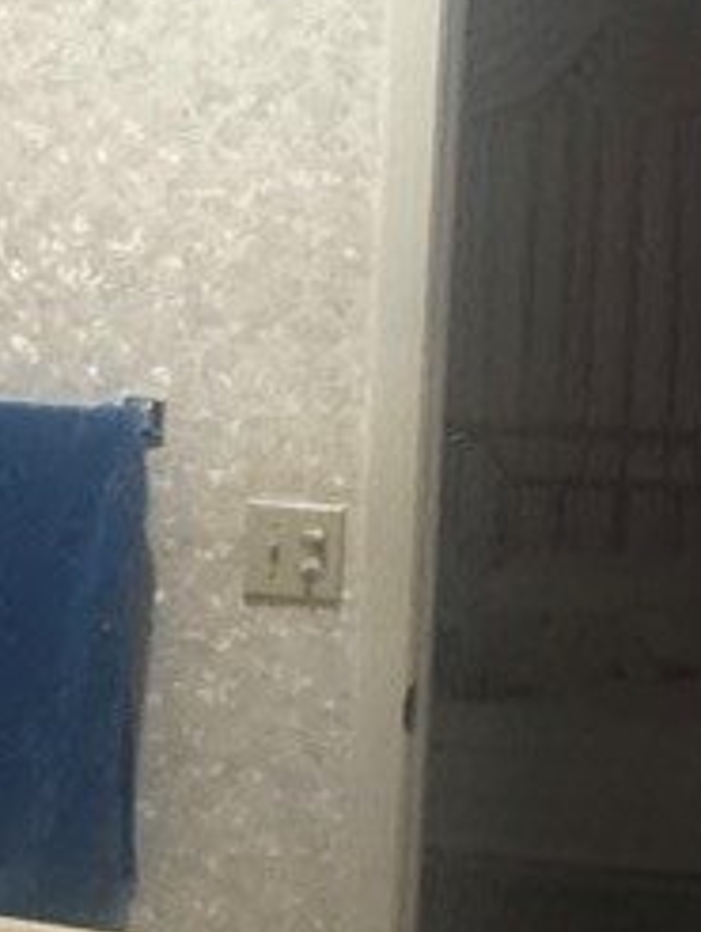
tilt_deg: -4.9
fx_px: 2453
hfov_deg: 15.2
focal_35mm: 91
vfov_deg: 21.5
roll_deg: -0.4
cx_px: -311
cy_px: 485
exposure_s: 1/60
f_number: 2.2
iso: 320
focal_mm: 2.22
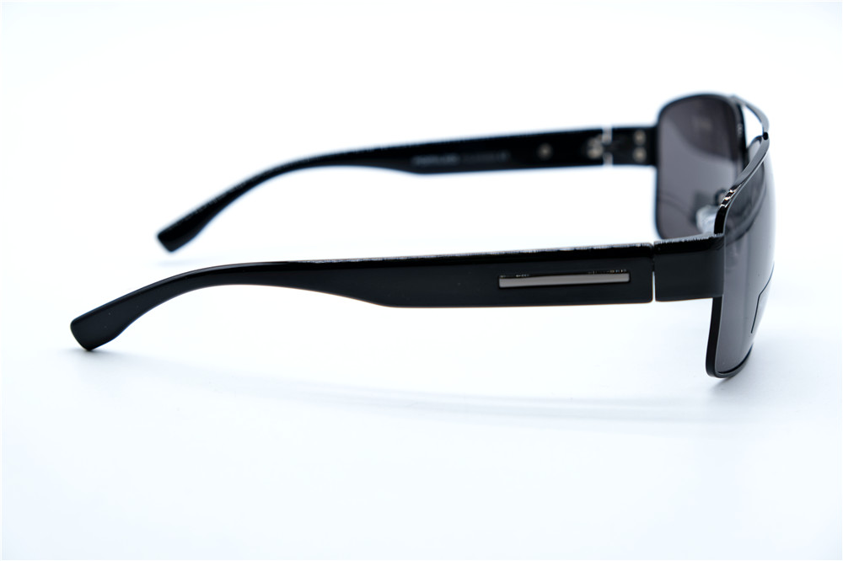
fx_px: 1615
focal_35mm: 69
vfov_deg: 19.7
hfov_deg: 29.3
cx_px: 422
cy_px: 280
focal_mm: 46.3
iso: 160
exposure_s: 1/140
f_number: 5.6
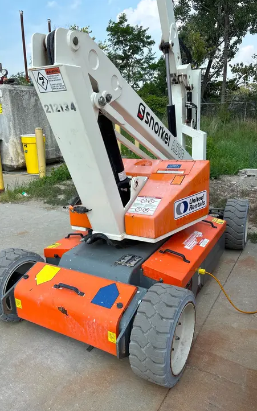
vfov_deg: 66.5
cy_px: 207
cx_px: 125
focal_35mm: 28
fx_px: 314
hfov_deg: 44.5
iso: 50
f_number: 1.6
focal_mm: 5.96
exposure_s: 1/2288
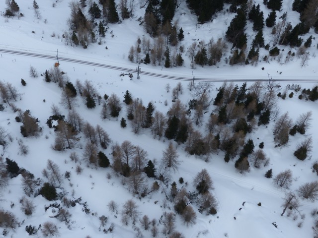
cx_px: 159
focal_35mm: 63
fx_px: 579
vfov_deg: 23.3
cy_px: 119
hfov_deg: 30.7
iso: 100
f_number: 4
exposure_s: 1/1000
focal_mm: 11.4
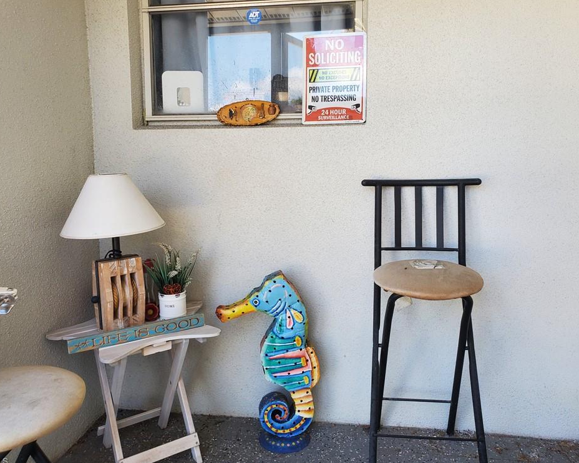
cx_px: 281
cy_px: 228
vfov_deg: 51.5
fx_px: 480
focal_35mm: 28
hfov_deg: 62.2
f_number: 2.4
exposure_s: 1/120
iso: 100
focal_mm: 4.3
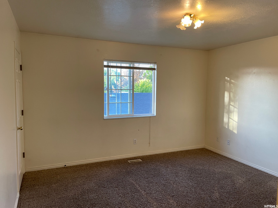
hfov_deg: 67.3
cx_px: 139
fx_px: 209
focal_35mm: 26
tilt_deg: -3.9
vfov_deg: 53.1
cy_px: 104
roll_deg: +0.4
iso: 100
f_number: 1.6
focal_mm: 4.2
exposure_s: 1/60
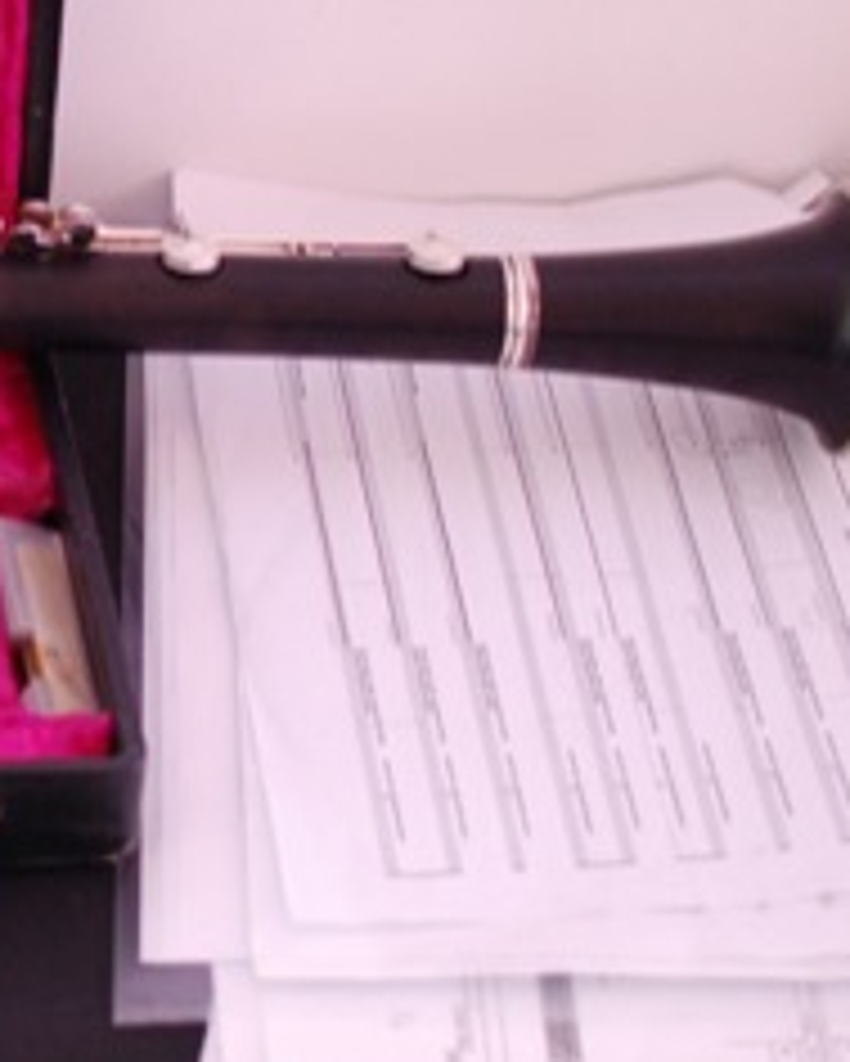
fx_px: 4188
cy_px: 281
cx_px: -342
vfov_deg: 14.4
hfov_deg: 11.2
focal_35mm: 133
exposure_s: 1/20
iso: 800
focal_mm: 35
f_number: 2.2
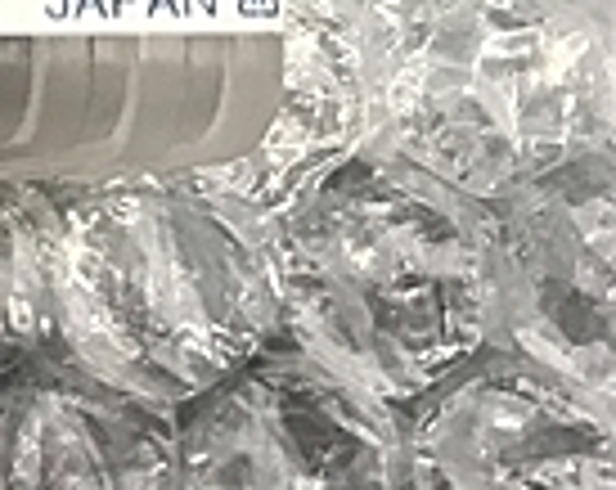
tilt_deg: -85.4
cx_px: -818
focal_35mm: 128
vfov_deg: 11.9
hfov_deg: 12.3
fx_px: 2329
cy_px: 72
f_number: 1.8
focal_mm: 3.99
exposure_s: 1/33
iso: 40
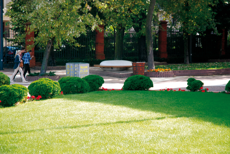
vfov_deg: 13.1
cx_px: 115
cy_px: 77
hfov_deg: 19.4
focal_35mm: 105
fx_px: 672
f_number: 4.5
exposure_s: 1/320
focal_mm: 70
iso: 640
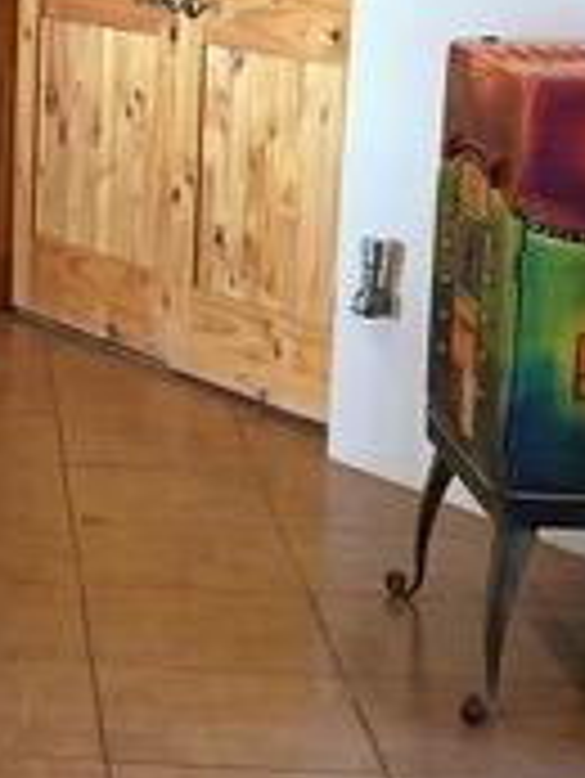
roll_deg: -0.5
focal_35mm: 107
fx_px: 2408
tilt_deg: -10.6
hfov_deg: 13.2
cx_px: -234
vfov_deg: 18.3
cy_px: 225
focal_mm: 4.15
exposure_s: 1/30
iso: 160
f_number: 2.2
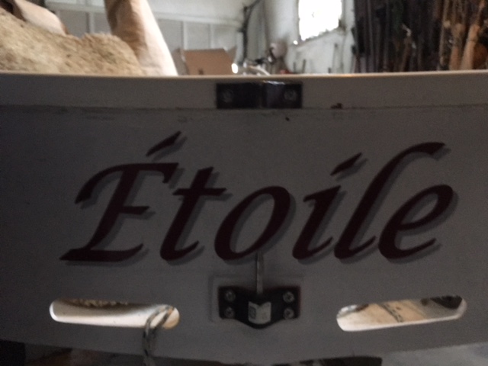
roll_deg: +0.7
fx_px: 409
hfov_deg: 61.7
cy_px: 183
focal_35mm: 29
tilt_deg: -6.9
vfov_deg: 48.2
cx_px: 244
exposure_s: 1/15
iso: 500
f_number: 2.2
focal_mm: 4.15
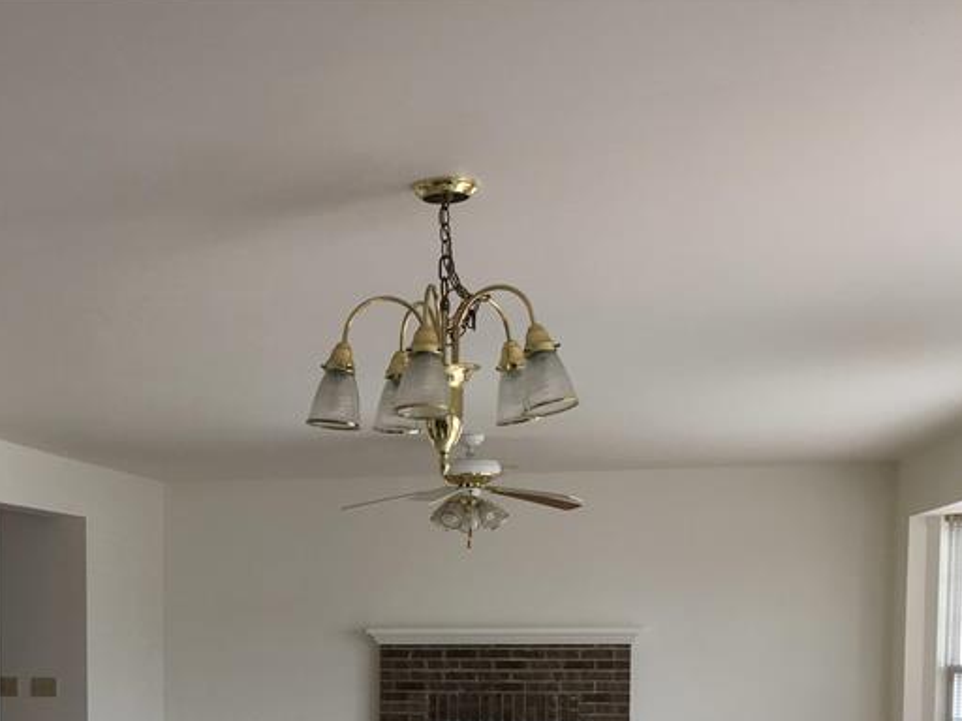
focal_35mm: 58
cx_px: 203
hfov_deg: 32.4
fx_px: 1612
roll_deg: +1.2
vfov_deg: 24.2
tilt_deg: -4.7
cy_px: 712
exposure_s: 1/120
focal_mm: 4.15
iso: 40
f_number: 2.2
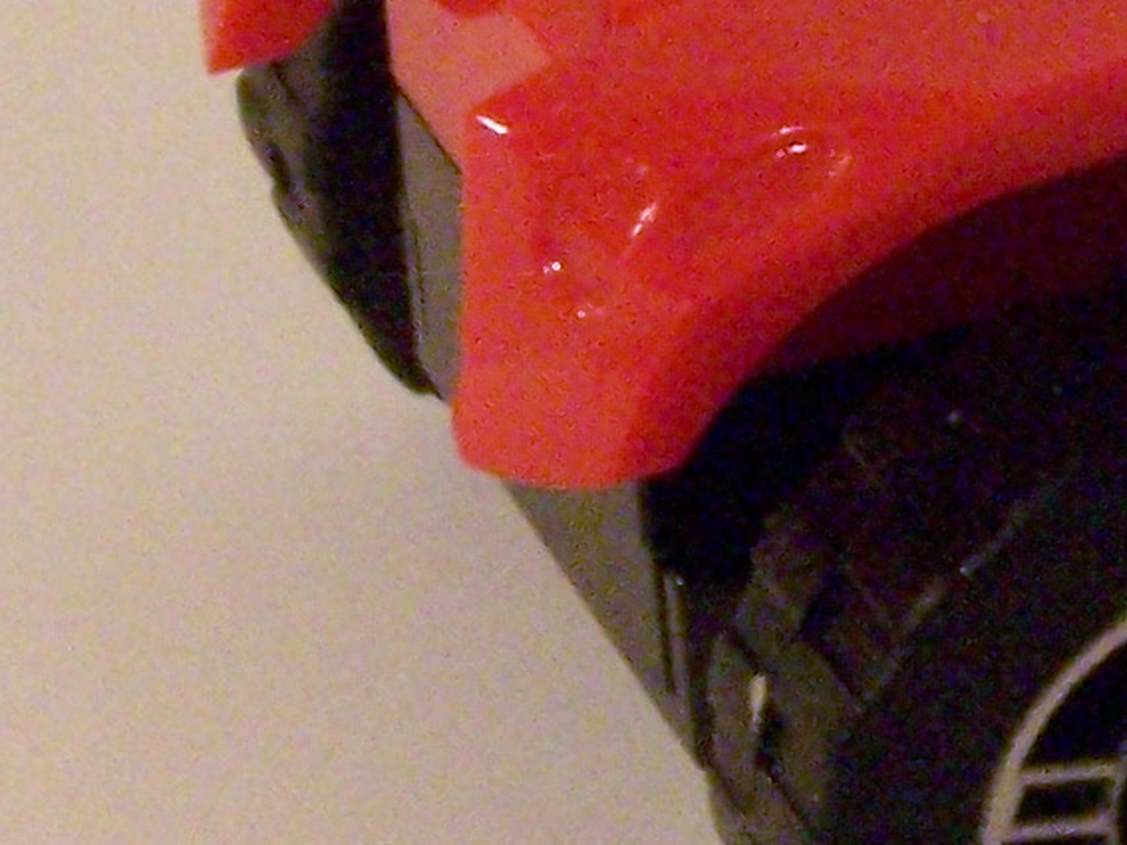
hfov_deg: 6.7
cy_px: -223
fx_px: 9472
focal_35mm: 291
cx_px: 2013
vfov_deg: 5.1
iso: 400
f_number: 8
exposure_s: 1/2
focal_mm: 10.7
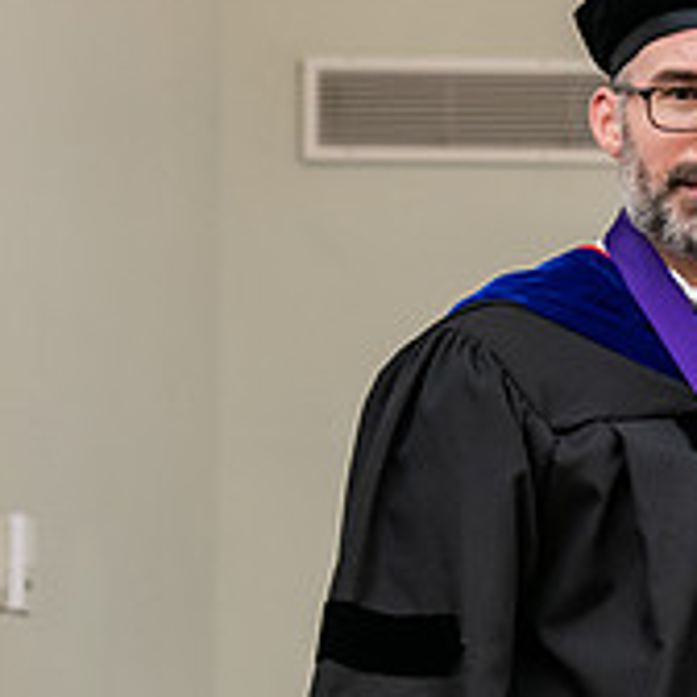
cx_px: 933
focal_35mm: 279
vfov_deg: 6.3
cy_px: 541
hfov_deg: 6.2
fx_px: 6356
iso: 1600
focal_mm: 95
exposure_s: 1/200
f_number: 4.5
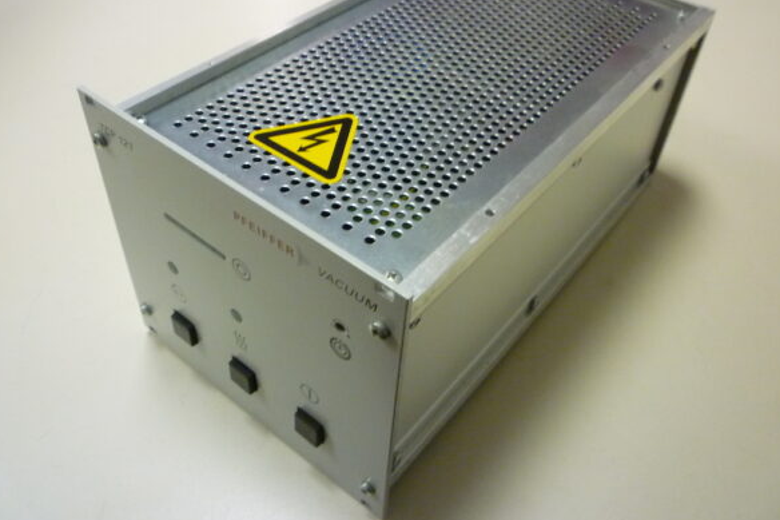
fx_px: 671
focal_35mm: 31
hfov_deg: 60.3
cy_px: 231
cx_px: 387
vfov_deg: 42.2
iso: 400
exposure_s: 1/25
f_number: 3.3
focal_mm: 5.2
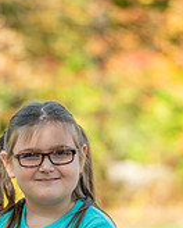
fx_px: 3460
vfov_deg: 3.8
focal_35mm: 513
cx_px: 26
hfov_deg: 3.0
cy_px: 309
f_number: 6.3
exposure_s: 1/200
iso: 100
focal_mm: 200
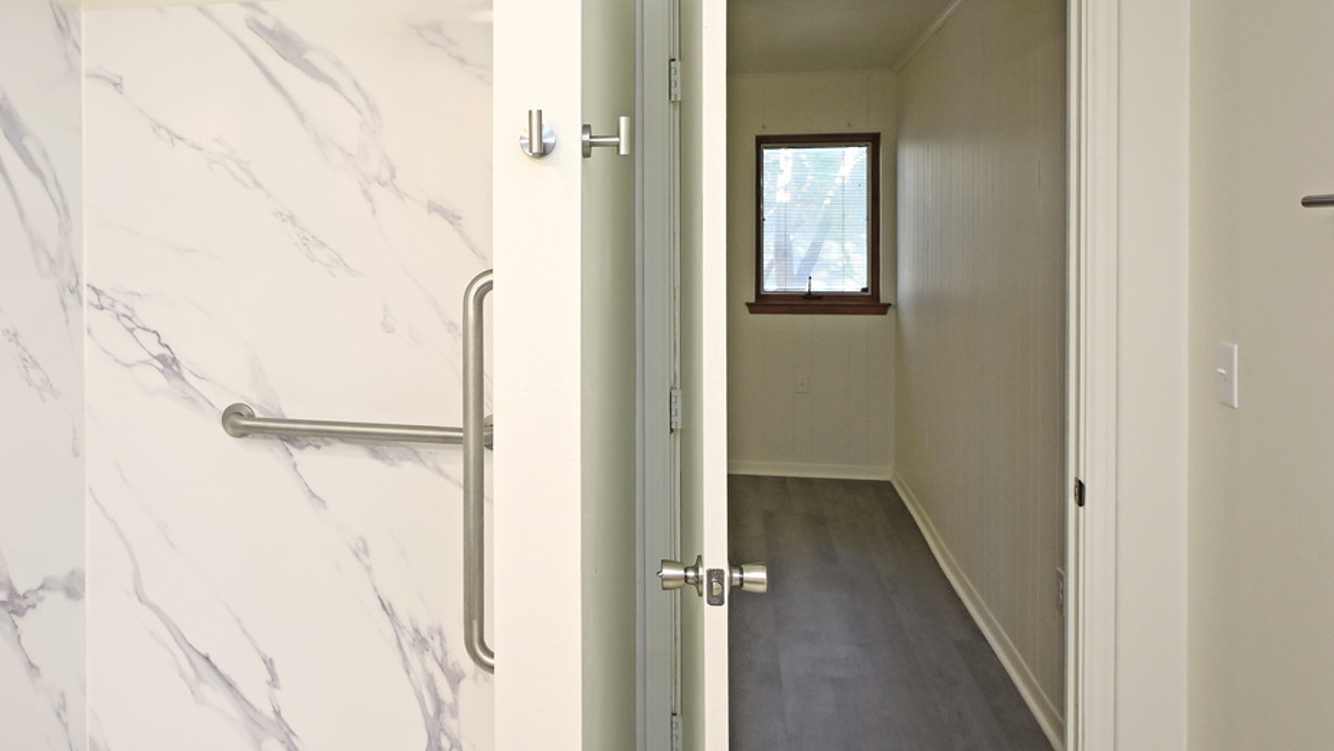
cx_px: 450
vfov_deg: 35.6
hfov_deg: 58.2
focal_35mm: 33
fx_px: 1167
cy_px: 333
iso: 90
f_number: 3.5
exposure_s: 1/20
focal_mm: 12
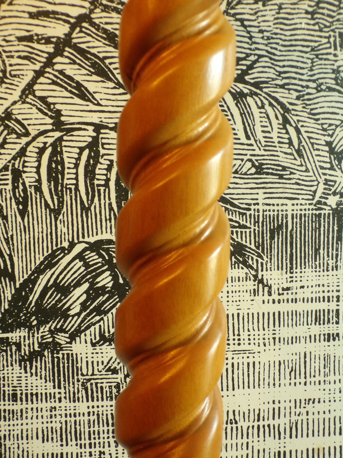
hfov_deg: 38.7
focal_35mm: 37
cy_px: 229
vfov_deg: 50.1
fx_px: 489
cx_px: 172
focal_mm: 6.6
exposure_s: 1/25
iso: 200
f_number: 3.3
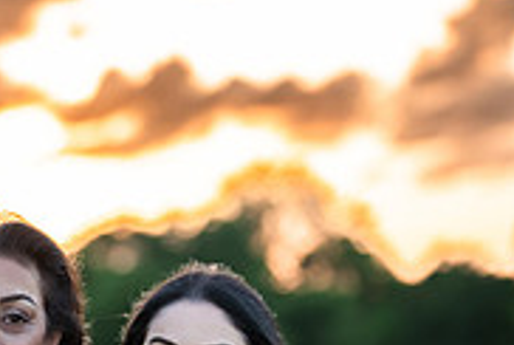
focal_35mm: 159
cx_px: -8
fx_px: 2274
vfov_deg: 8.5
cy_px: 510
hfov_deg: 12.7
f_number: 1.4
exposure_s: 1/640
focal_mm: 50
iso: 160
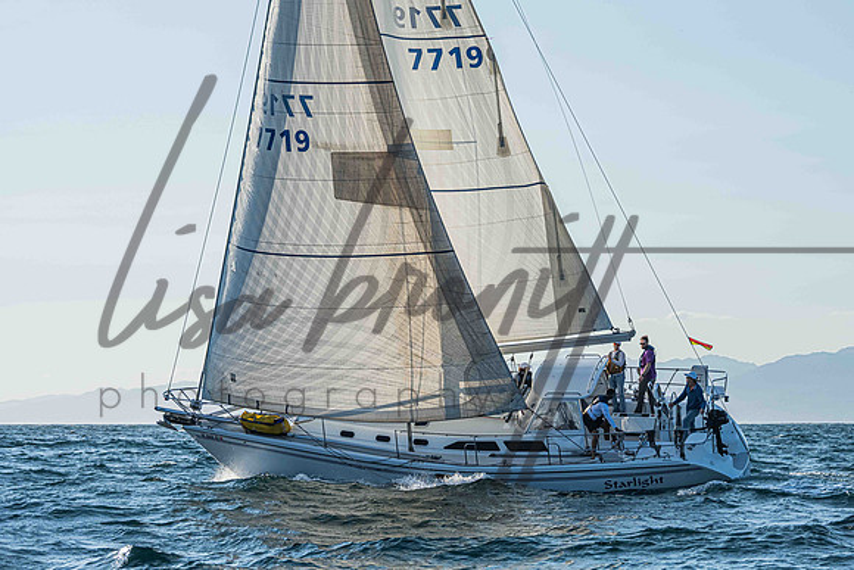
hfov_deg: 16.0
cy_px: 223
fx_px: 3029
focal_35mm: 128
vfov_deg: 10.7
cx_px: 519
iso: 400
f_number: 8
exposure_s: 1/2000
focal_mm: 105
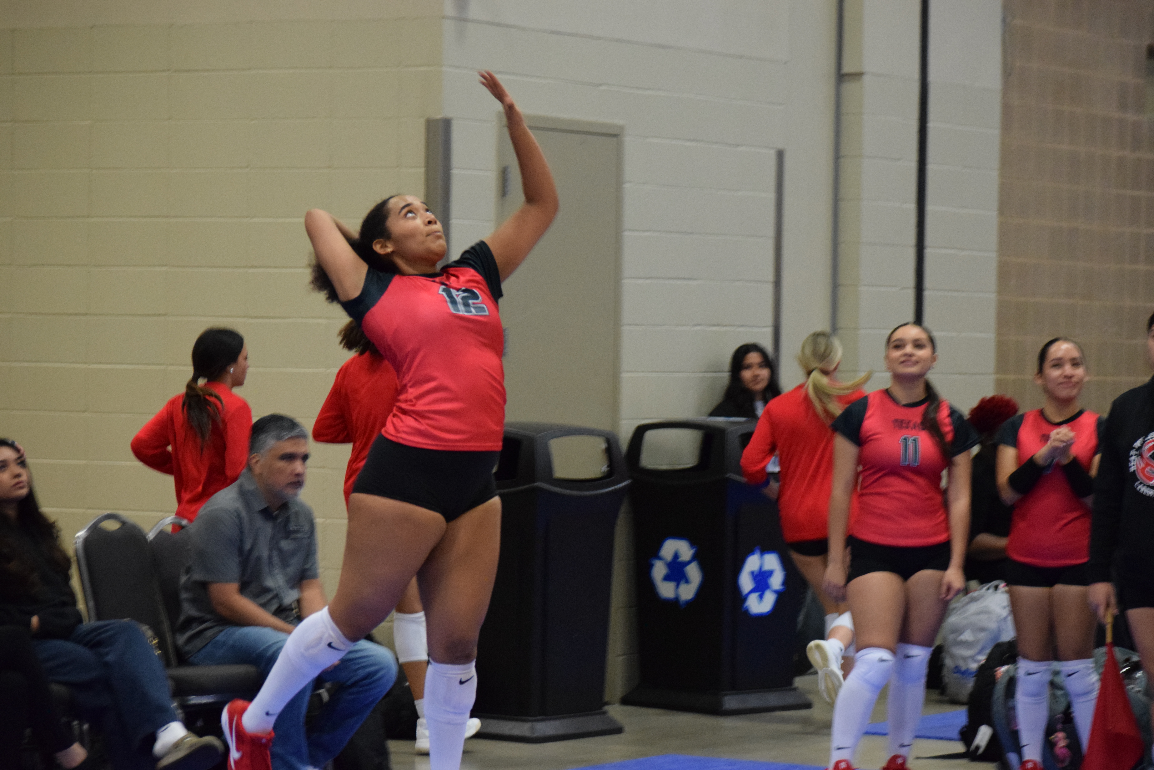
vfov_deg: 10.8
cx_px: 577
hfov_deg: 16.1
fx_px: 4087
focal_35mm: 128
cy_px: 385
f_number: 4.2
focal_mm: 85
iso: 3200
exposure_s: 1/125
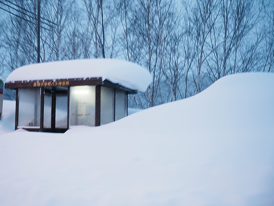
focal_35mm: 50
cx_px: 121
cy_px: 103
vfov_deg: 29.2
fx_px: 394
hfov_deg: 38.3
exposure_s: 1/20
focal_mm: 45.7
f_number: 3.2
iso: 125
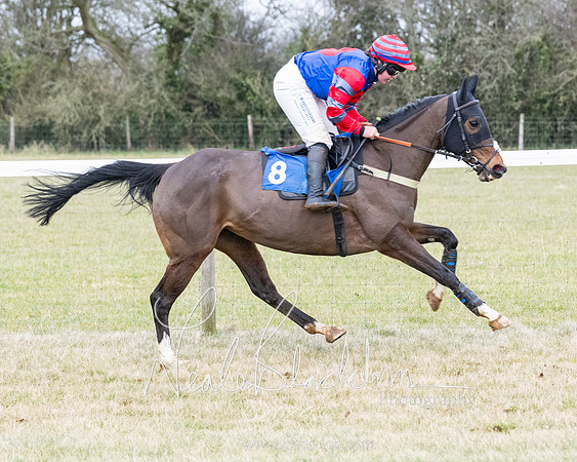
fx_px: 3954
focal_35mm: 232
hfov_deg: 8.3
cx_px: 365
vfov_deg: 6.7
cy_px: 295
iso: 1600
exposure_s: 1/800
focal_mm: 100
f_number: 4
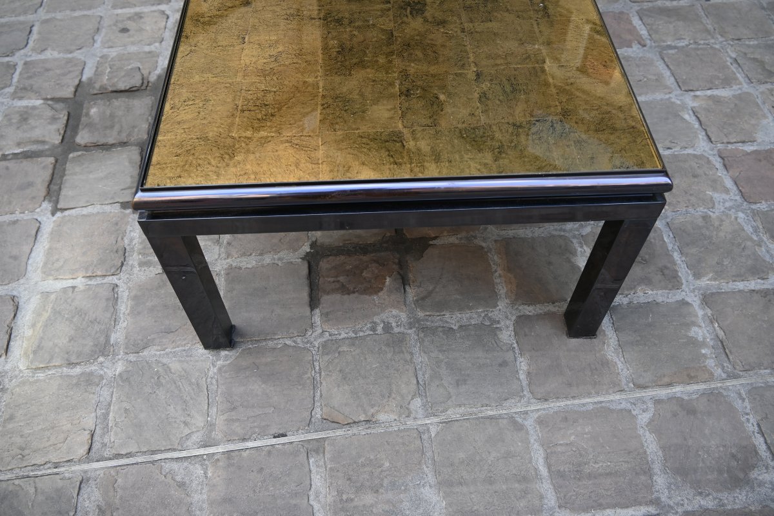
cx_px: 387
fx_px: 629
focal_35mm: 29
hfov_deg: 63.2
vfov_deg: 44.6
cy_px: 258
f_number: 4.5
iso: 200
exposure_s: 1/250
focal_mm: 19.5
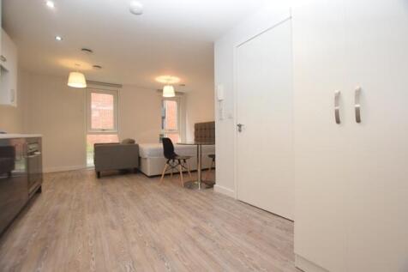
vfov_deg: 77.3
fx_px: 170
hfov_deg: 100.4
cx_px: 204
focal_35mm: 15
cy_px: 136
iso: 800
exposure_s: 1/100
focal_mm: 10
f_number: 5
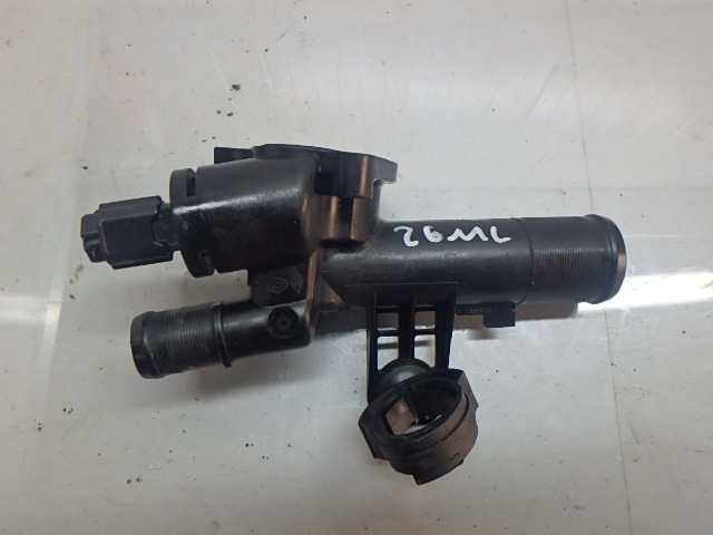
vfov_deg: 53.1
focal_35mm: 26
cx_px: 356
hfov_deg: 67.3
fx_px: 536
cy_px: 268
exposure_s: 1/30
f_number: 4.3
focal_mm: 4.7
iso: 200
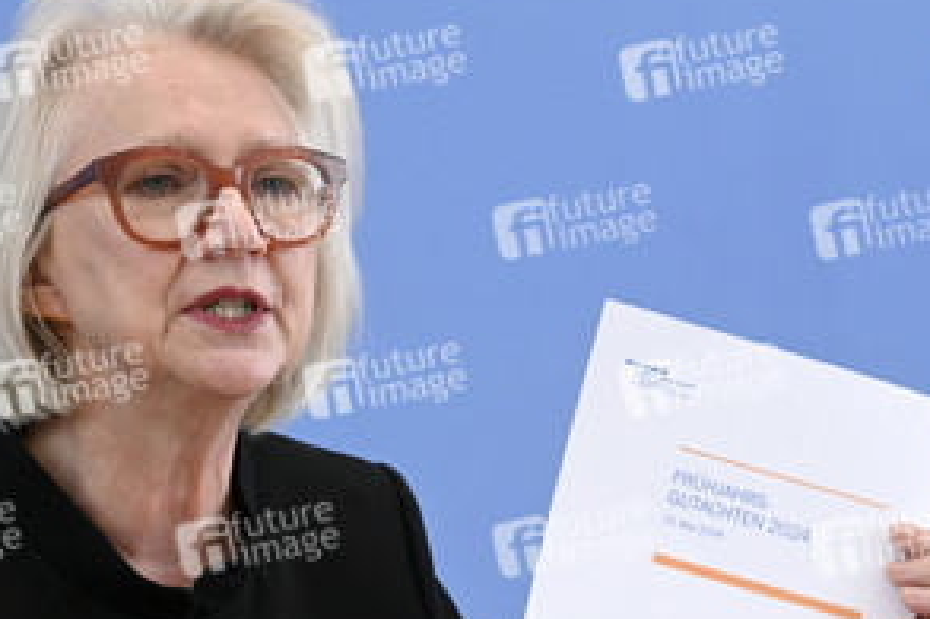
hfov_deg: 9.9
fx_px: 5370
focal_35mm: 208
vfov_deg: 6.6
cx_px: 300
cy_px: 302
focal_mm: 135
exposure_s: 1/1250
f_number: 7.1
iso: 5000
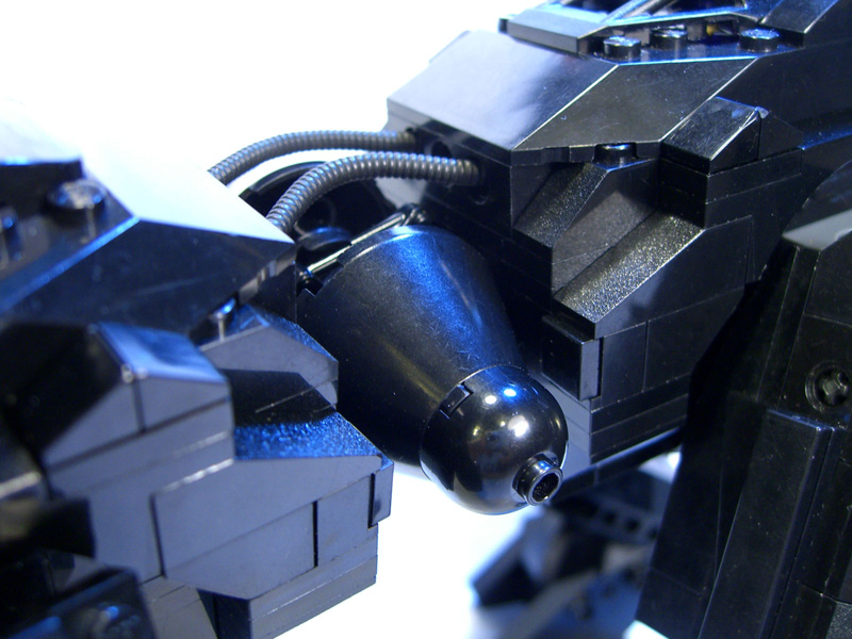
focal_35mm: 38
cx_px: 426
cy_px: 320
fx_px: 935
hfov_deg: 49.0
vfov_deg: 37.7
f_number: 2.8
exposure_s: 1/15
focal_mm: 7.9
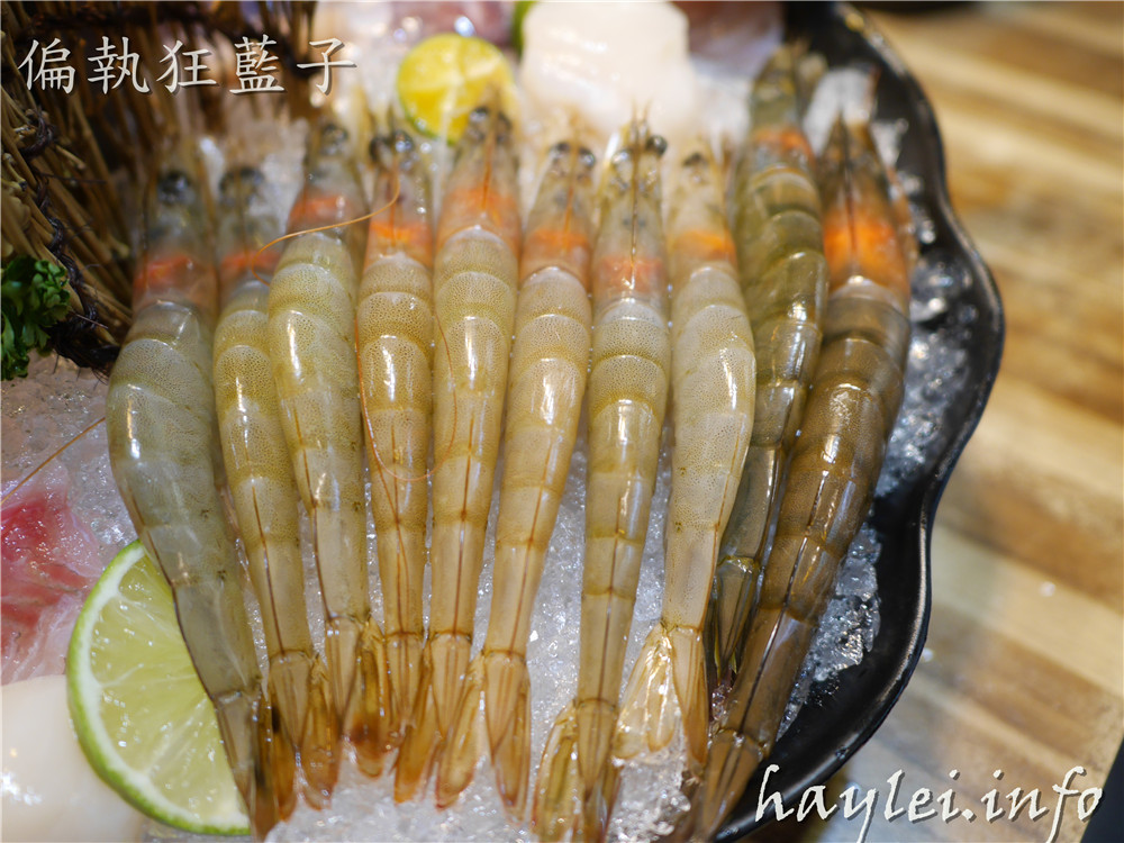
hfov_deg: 60.0
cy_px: 422
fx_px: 974
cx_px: 562
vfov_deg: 46.8
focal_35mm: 30
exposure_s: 1/60
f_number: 1.7
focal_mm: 15
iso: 500
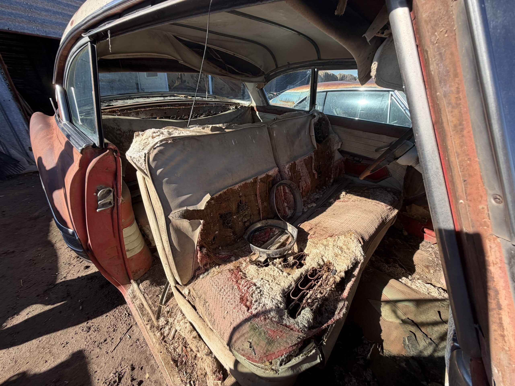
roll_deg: -2.4
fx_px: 208
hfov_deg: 102.1
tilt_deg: -27.8
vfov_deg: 85.7
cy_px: 193
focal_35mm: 14
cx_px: 258
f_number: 2.2
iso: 40
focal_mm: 2.22
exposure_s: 1/679
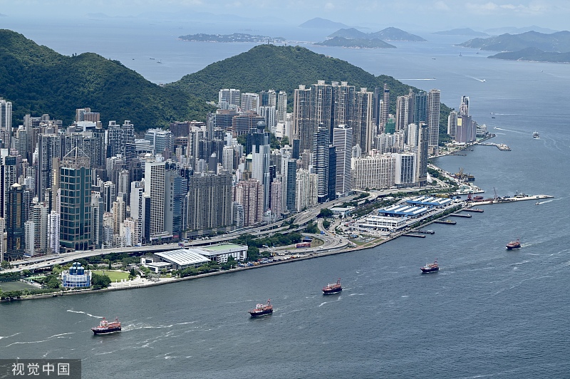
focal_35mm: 92
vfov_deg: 14.8
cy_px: 190
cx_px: 285
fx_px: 1455
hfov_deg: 22.2
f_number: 5.6
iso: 250
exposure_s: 1/500
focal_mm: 92
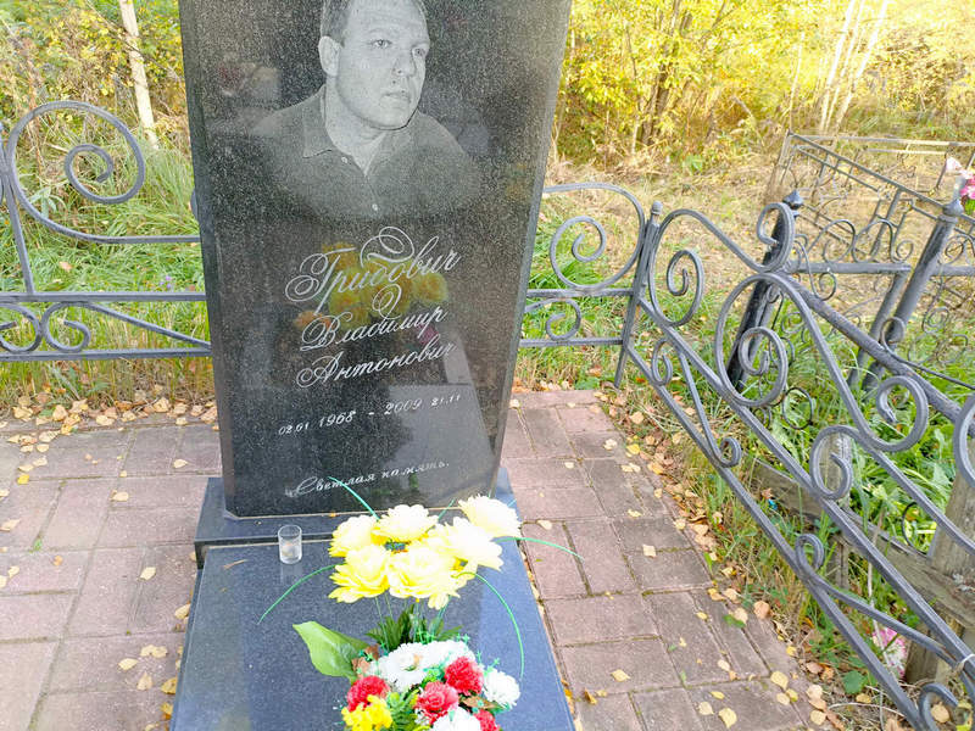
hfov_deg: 69.4
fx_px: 704
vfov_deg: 54.9
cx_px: 488
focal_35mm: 25
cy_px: 366
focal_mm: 4.76
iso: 195
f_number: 1.69
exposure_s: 1/50
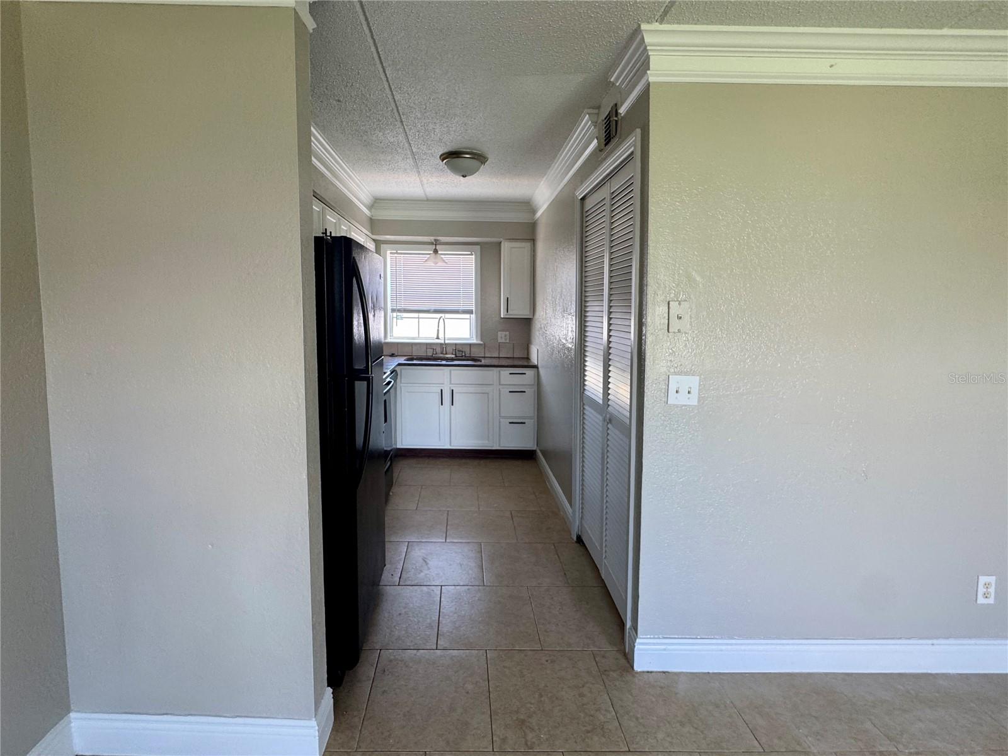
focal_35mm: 14
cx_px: 504
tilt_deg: -9.4
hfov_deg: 102.1
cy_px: 378
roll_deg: +2.1
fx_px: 408
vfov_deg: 85.6
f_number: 2.2
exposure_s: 1/99
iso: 125
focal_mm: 2.22
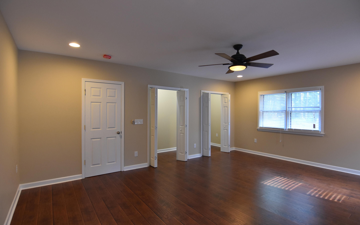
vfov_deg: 66.4
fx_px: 172
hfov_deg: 92.6
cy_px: 113
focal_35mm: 18
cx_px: 182
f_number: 4
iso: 800
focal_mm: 11
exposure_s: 1/60
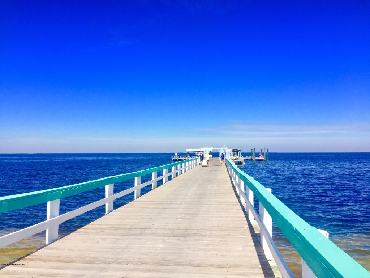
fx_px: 310
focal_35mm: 29
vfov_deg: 48.2
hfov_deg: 61.7
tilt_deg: +2.2
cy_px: 139
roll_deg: -0.7
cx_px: 185
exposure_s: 1/3049
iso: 32
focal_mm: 4.15
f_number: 2.2
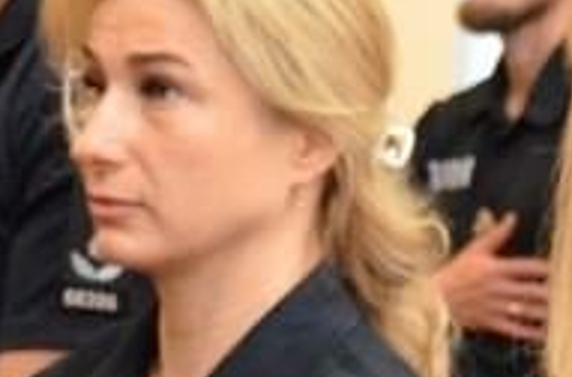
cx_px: 644
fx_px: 3056
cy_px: 527
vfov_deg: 7.0
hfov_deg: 10.5
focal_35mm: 193
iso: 3200
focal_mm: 24
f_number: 4
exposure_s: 1/60
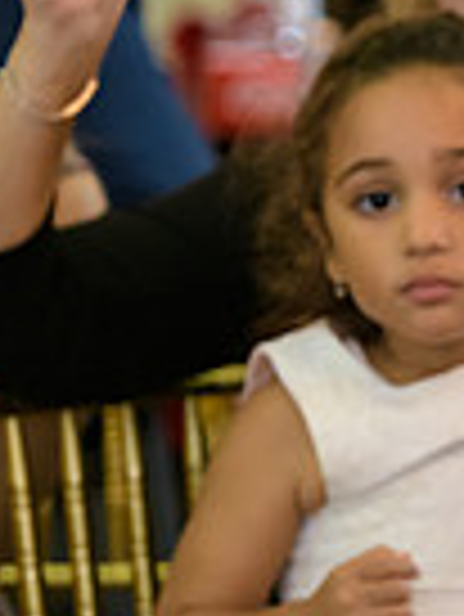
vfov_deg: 3.5
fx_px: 10171
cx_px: 1275
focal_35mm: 570
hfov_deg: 2.6
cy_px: 83
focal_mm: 140
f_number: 3.2
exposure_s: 1/125
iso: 1600
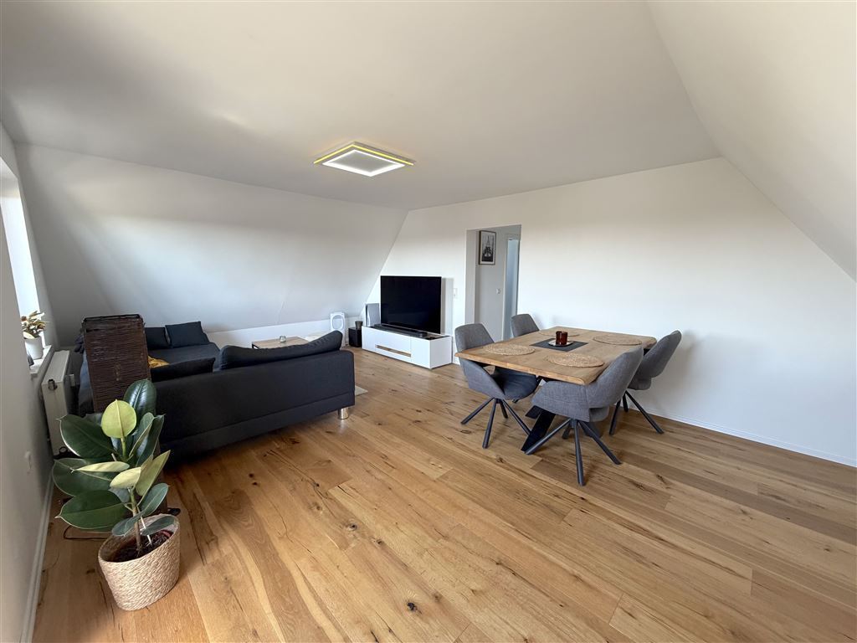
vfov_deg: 85.7
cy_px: 322
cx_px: 428
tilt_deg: -7.9
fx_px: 347
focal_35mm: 14
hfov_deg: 102.1
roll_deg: +0.0
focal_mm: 2.22
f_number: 2.2
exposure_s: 1/111
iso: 200
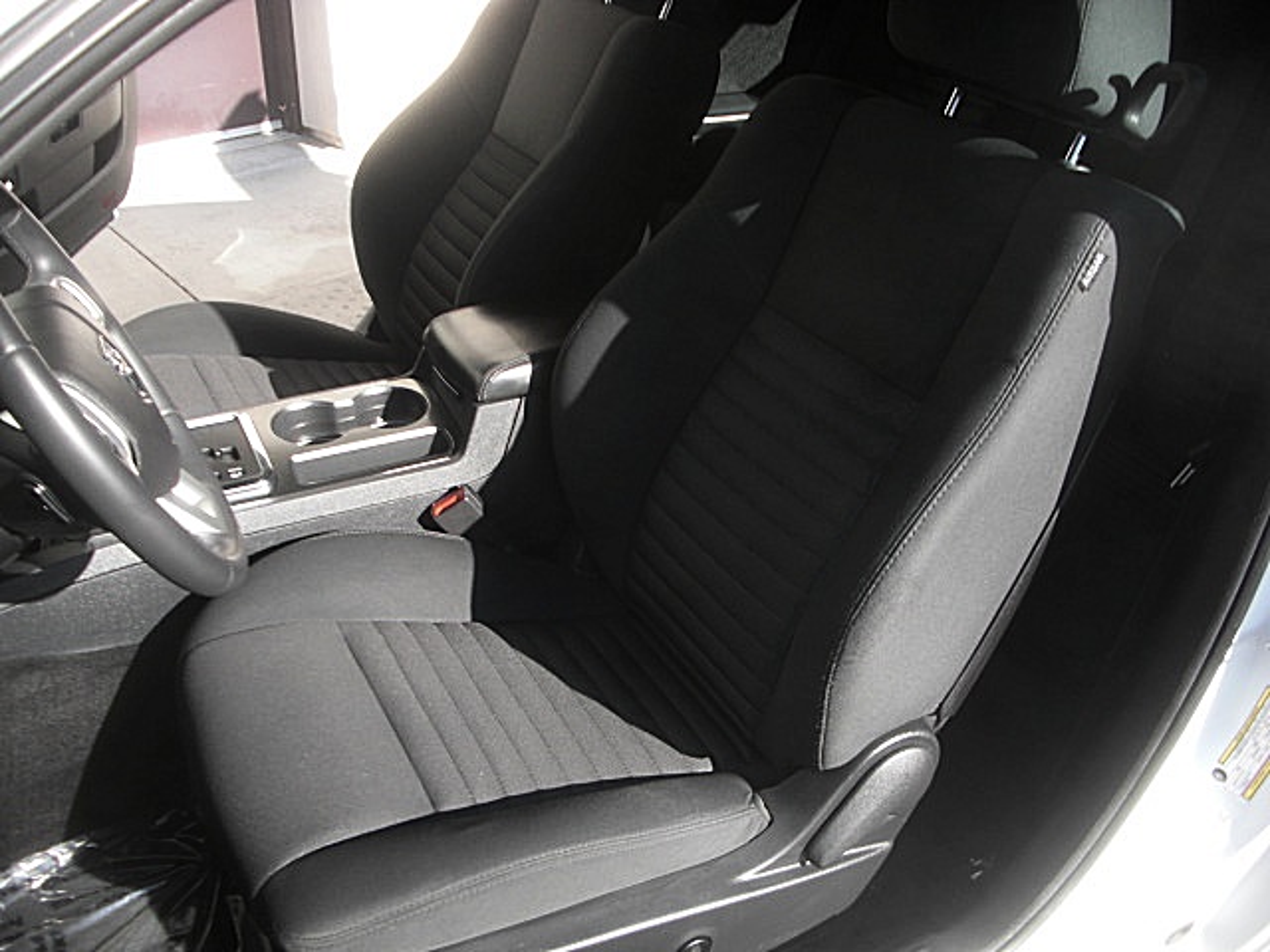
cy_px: 476
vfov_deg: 39.7
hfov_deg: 51.4
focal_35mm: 36
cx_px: 635
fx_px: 1321
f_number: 2.8
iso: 50
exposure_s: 1/160
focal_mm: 6.3
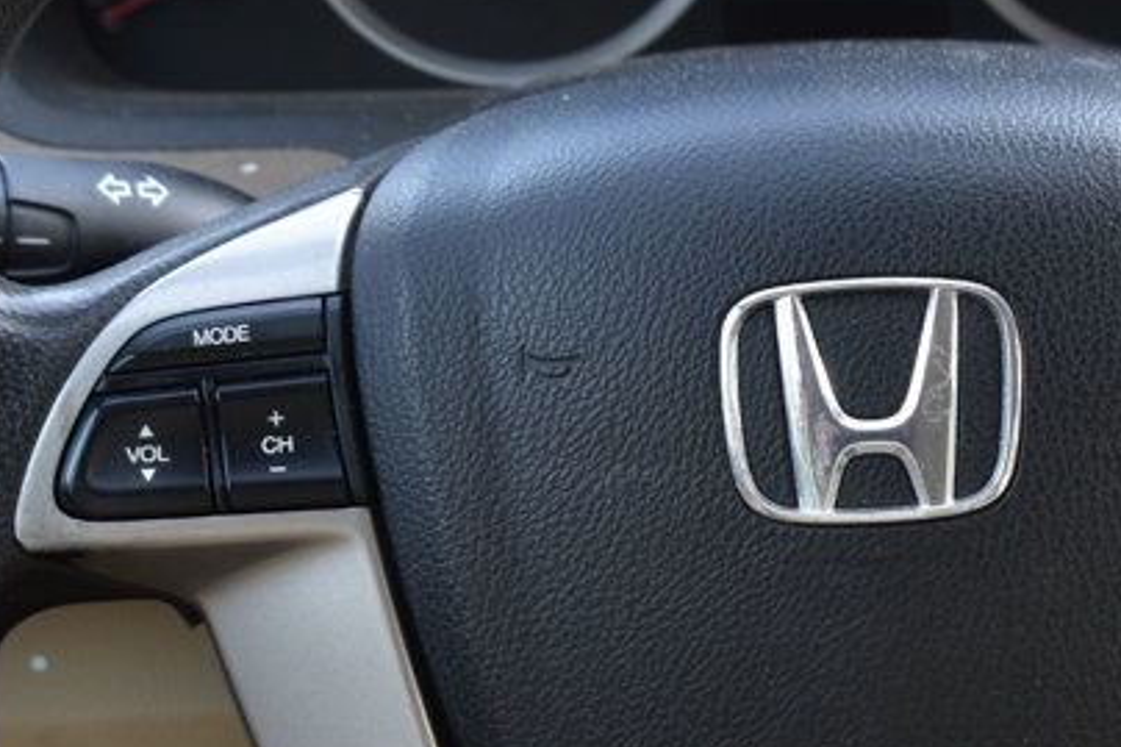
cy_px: 442
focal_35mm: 137
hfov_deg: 14.9
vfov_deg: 10.0
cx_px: 910
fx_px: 4264
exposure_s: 1/15
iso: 400
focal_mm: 36
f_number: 6.3
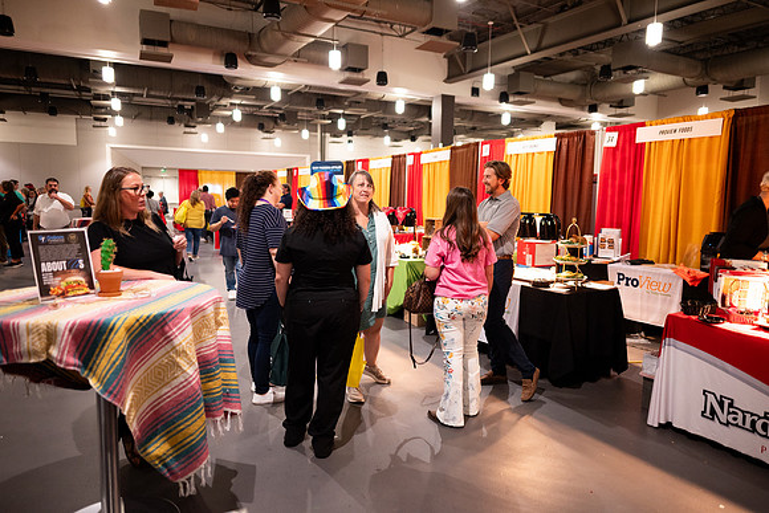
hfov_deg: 73.7
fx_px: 513
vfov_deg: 53.2
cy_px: 256
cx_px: 384
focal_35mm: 24
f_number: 1.8
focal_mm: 24
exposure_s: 1/200
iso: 1250
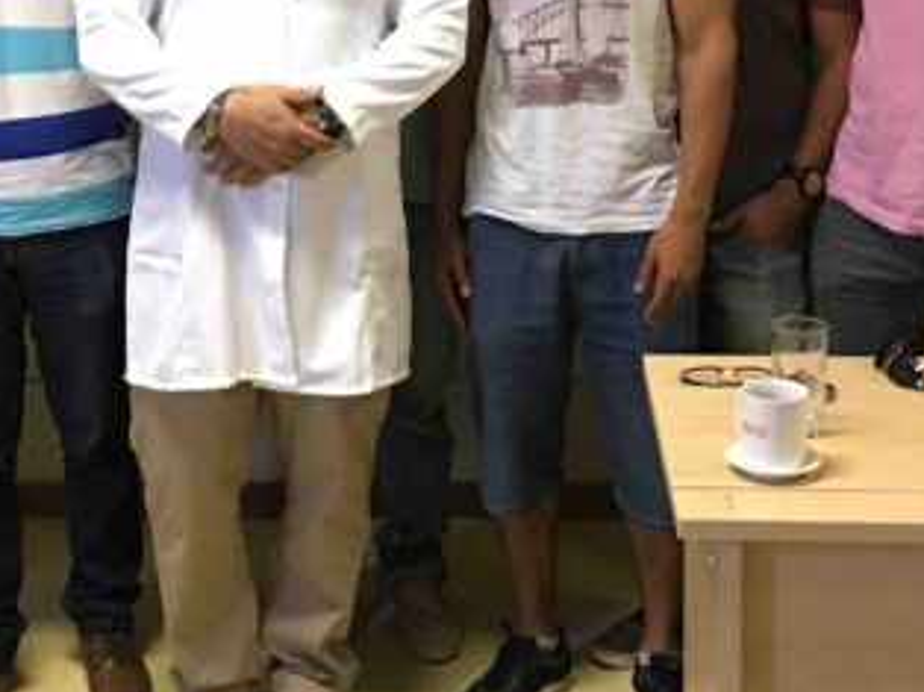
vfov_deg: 20.4
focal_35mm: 71
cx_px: 394
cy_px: 109
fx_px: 1894
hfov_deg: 27.4
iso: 100
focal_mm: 4.15
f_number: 2.2
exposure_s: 1/15
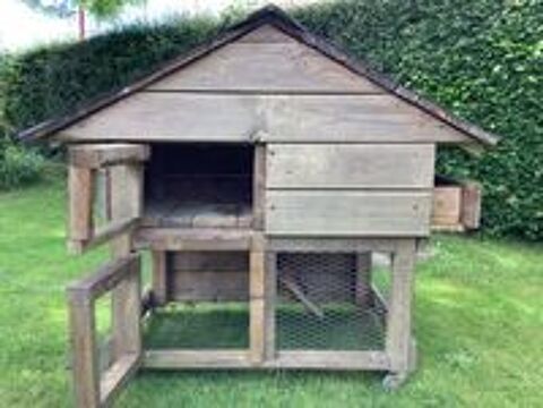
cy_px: 204
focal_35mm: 31
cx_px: 272
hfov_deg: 58.4
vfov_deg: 45.4
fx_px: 486
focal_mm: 3.3
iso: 40
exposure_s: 1/120
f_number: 2.4
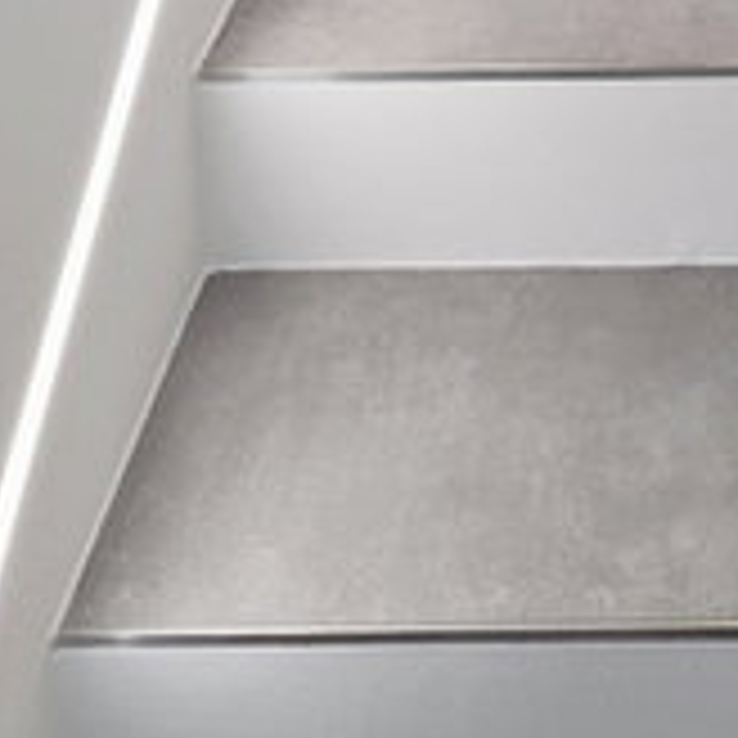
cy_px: -914
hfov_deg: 28.0
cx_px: 796
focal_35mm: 56
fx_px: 1351
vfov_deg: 16.7
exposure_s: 1/50
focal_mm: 2.2
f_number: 2.2
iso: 50
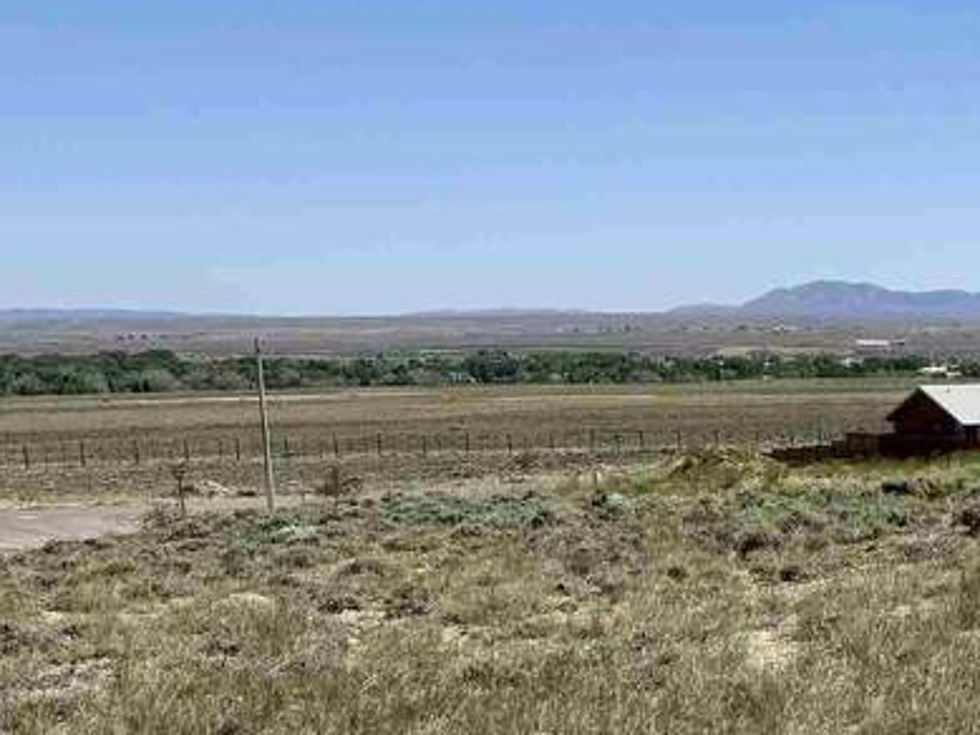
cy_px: 695
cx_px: 1509
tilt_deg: -9.4
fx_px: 2237
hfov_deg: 20.7
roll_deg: +0.5
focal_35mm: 79
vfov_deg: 18.3
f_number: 1.78
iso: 80
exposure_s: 1/7353
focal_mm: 6.76
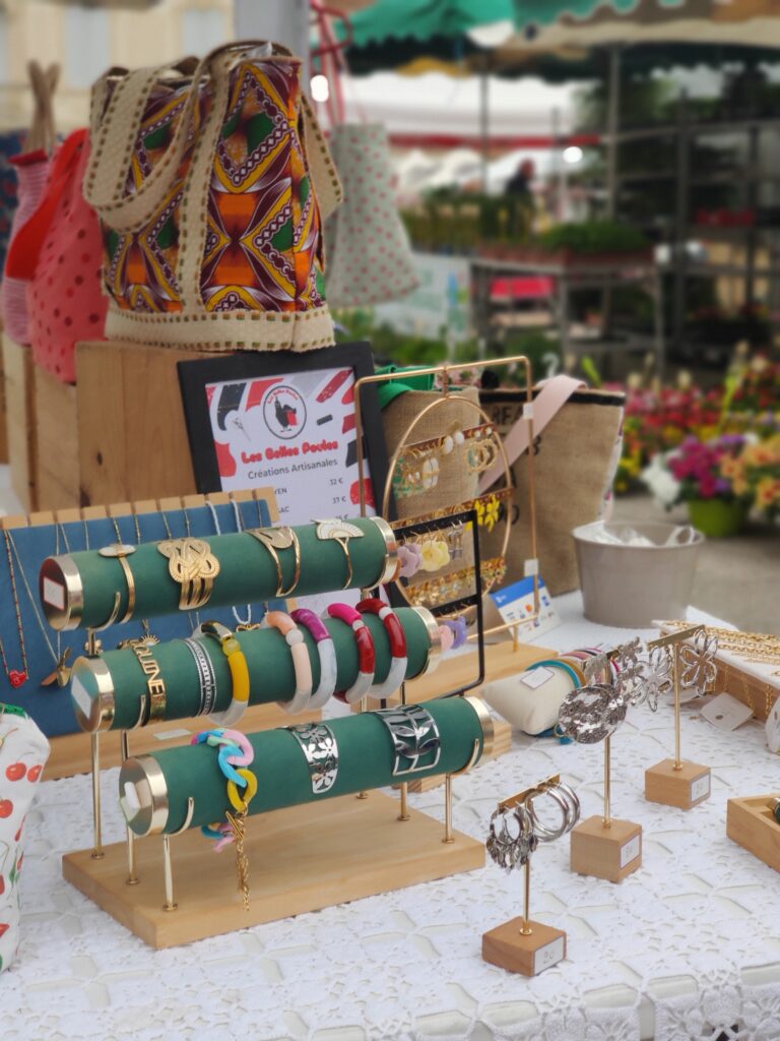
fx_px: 2223
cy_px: 520
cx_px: 390
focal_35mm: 74
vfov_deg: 26.3
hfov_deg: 19.9
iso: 160
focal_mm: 6.95
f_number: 2.44
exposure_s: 1/100
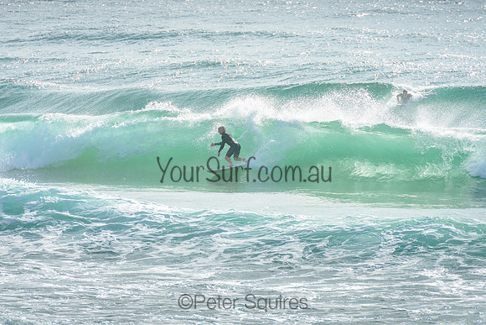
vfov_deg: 2.8
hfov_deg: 4.2
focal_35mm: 490
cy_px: 126
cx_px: 248
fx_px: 6622
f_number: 10
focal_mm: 400
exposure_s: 1/1600
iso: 200
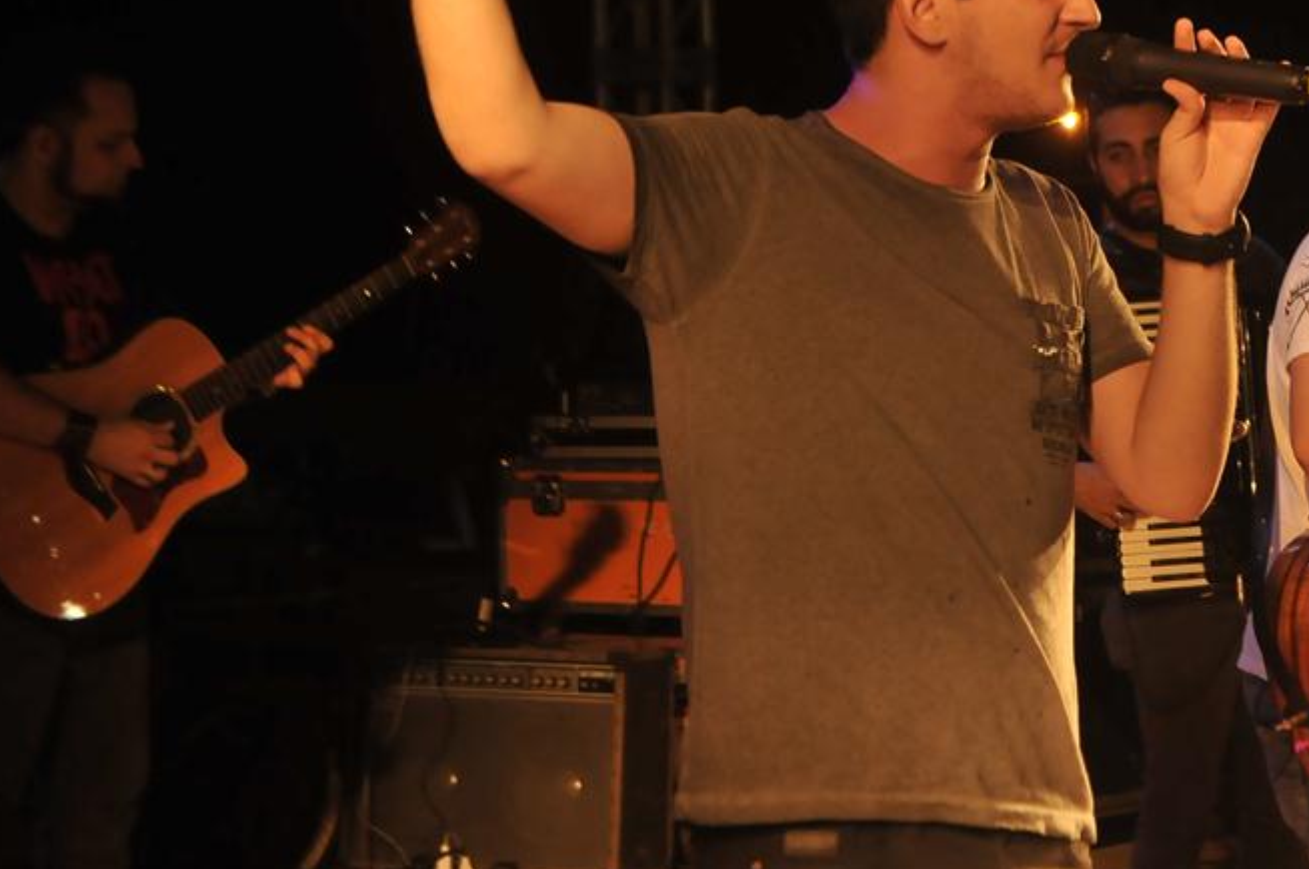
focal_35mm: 108
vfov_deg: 12.6
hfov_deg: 18.8
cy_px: 216
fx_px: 3921
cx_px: 1011
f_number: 5.3
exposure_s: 1/125
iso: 800
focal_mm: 46
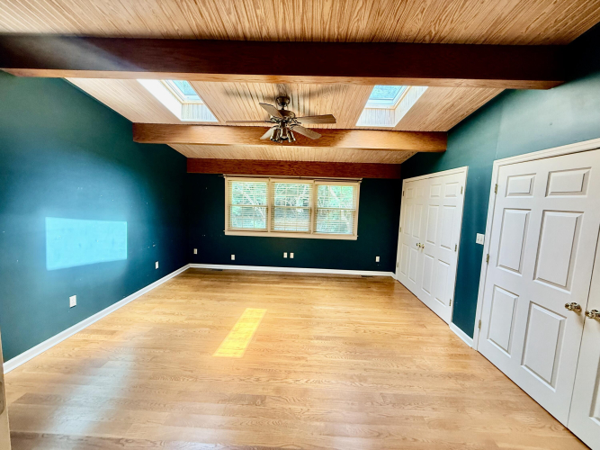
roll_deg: -1.9
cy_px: 225
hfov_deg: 102.1
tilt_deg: -6.4
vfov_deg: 85.7
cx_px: 300
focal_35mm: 14
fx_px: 243
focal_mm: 2.22
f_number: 2.2
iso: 250
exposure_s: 1/60
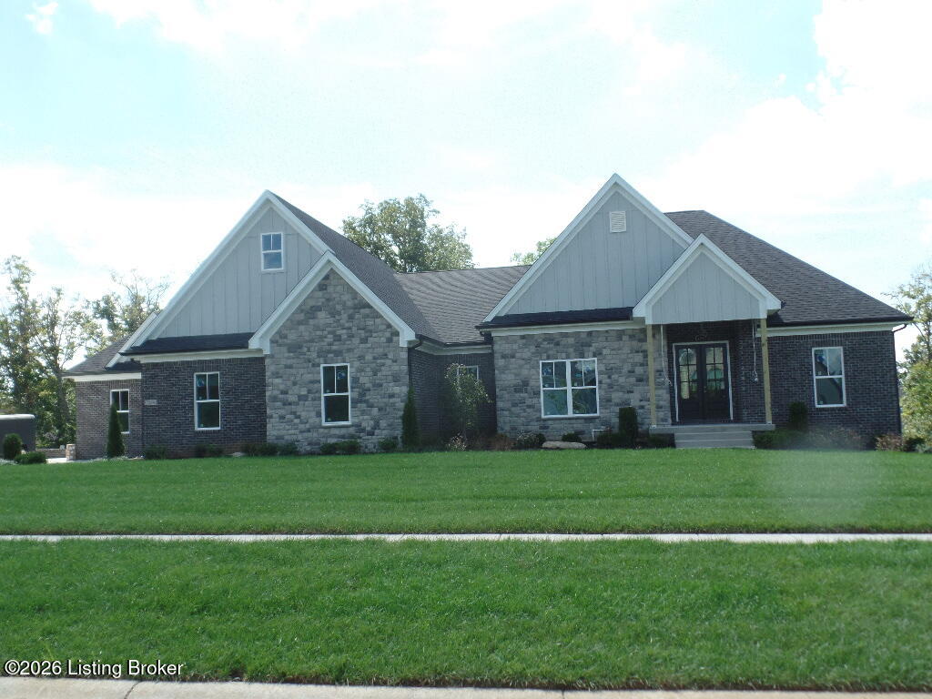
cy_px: 350
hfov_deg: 52.6
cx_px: 466
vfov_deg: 40.7
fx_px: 942
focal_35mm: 35
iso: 80
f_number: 3.4
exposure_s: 1/500
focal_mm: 6.2
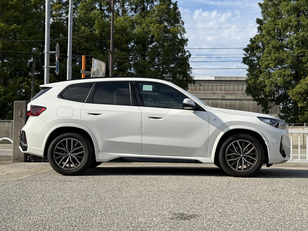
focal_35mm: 48
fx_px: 427
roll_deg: -1.0
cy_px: 116
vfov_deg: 30.3
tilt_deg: +2.7
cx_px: 154
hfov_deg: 39.7
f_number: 1.78
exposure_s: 1/4878
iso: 64
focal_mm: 6.76
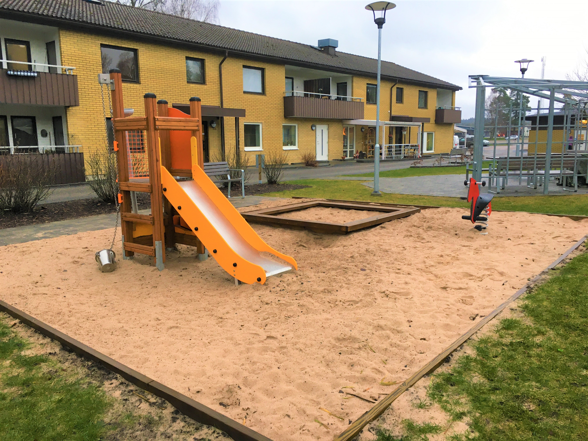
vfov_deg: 48.2
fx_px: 493
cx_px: 294
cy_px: 220
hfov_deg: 61.7
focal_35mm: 29
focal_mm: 4.15
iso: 32
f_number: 2.2
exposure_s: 1/33
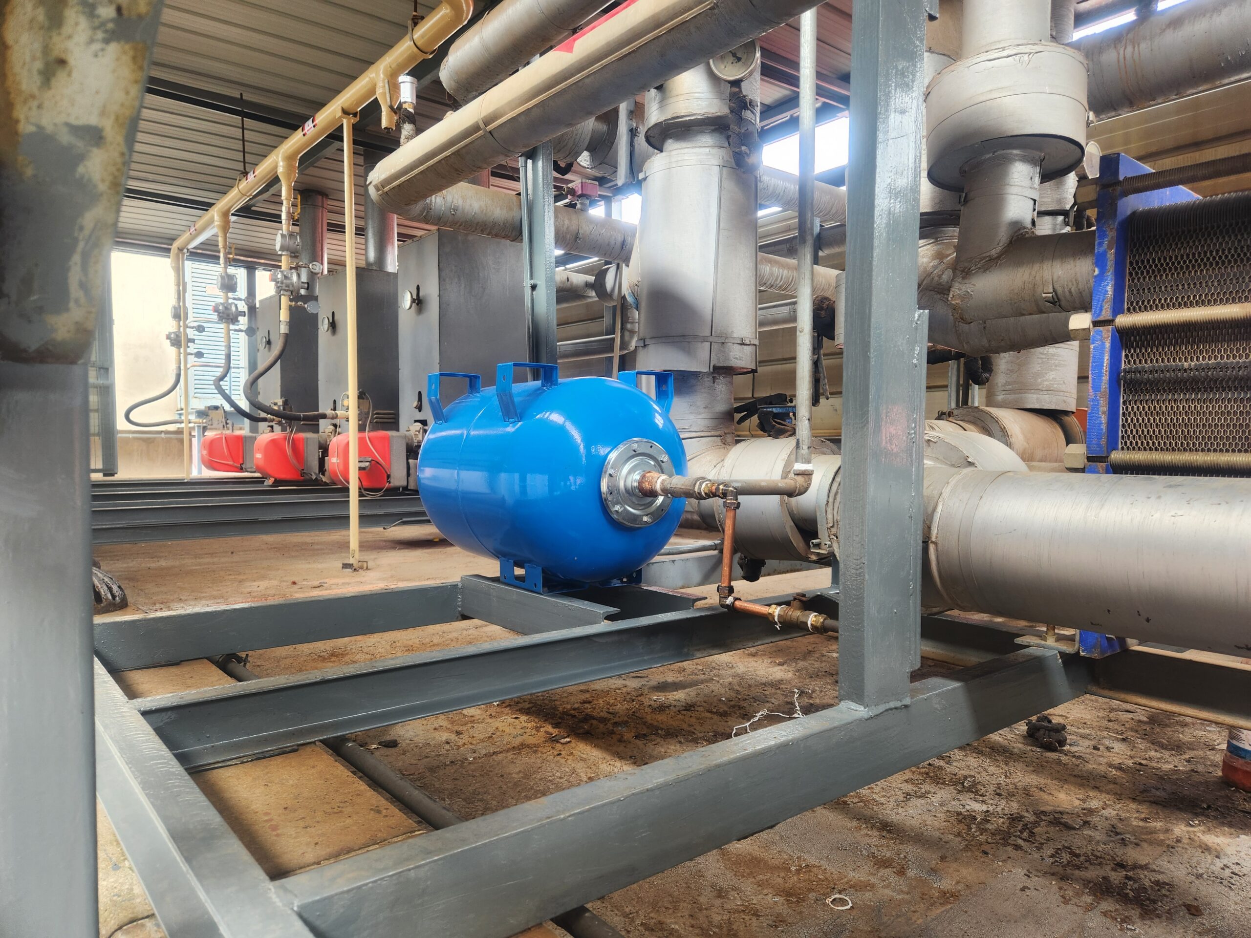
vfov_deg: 58.9
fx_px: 831
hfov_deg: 73.9
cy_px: 469
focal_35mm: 23
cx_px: 626
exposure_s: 1/180
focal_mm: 5.4
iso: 80
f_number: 1.8
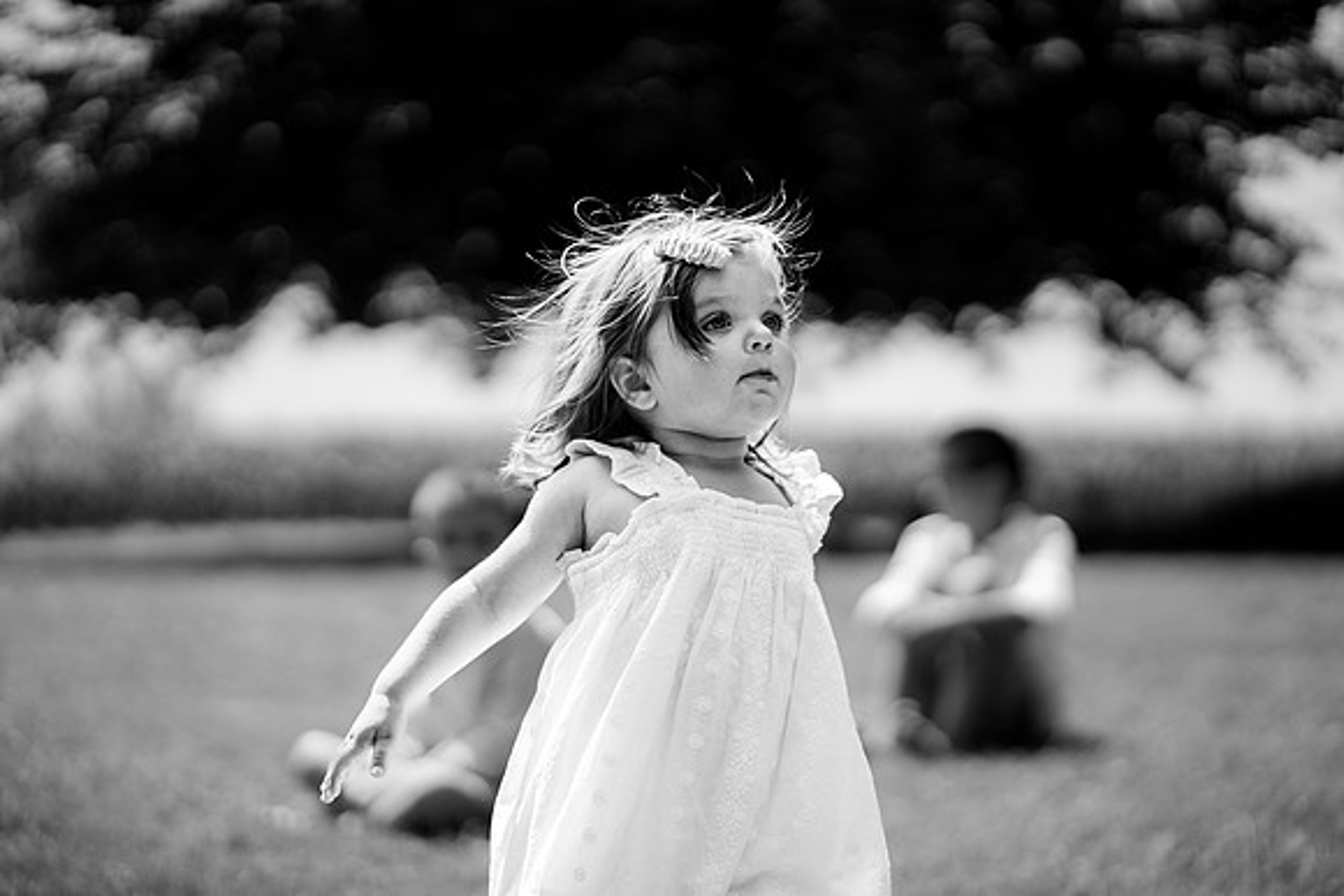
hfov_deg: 23.9
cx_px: 672
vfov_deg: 16.1
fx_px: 3174
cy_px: 448
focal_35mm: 85
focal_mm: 85
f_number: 2
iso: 400
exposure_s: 1/6400
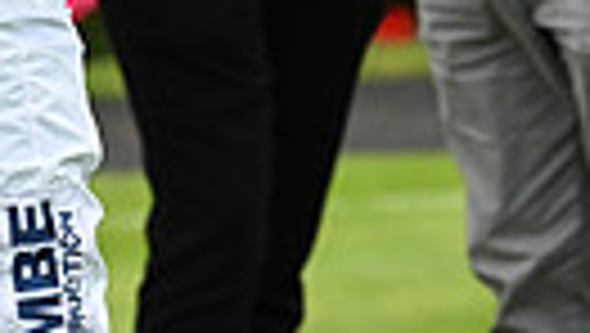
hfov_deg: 2.3
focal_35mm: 928
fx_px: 14533
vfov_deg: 1.3
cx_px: -180
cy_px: -479
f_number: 5.6
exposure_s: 1/800
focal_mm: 200
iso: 500
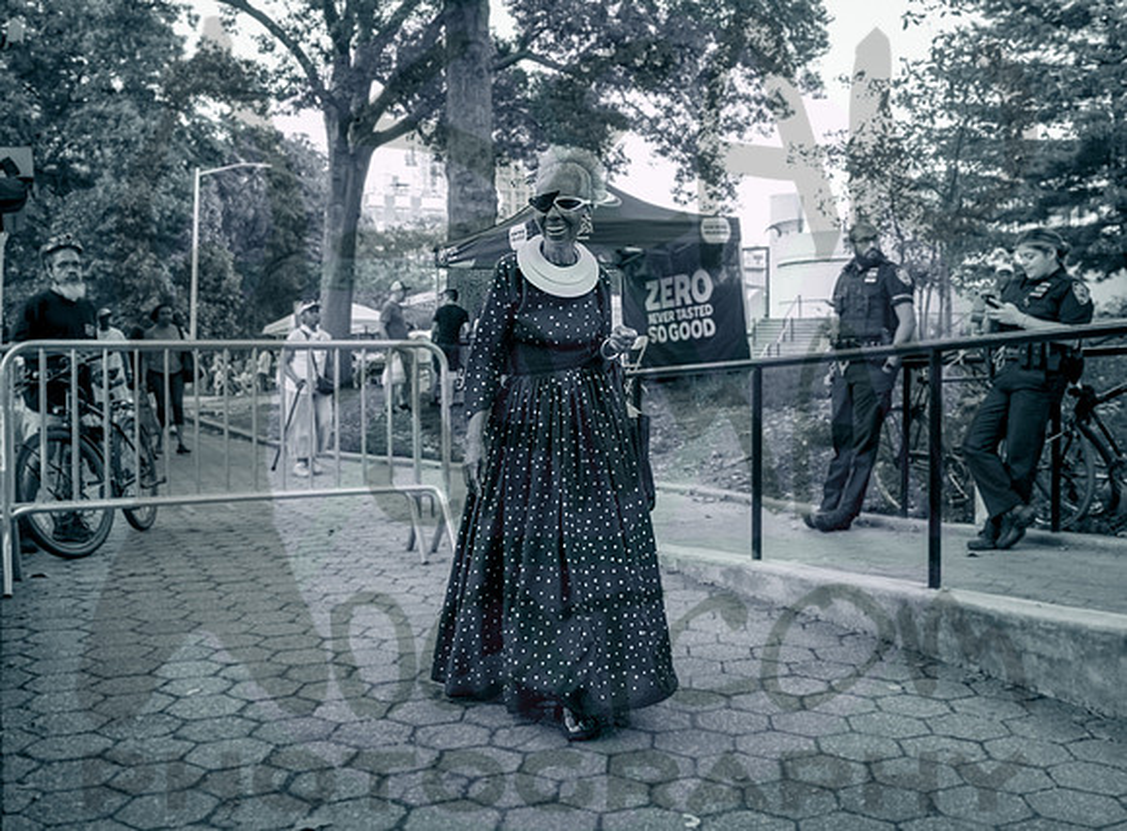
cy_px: 379
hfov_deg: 52.8
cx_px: 575
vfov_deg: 40.2
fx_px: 1135
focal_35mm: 35
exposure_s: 1/800
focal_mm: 28
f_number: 3.5
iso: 5000
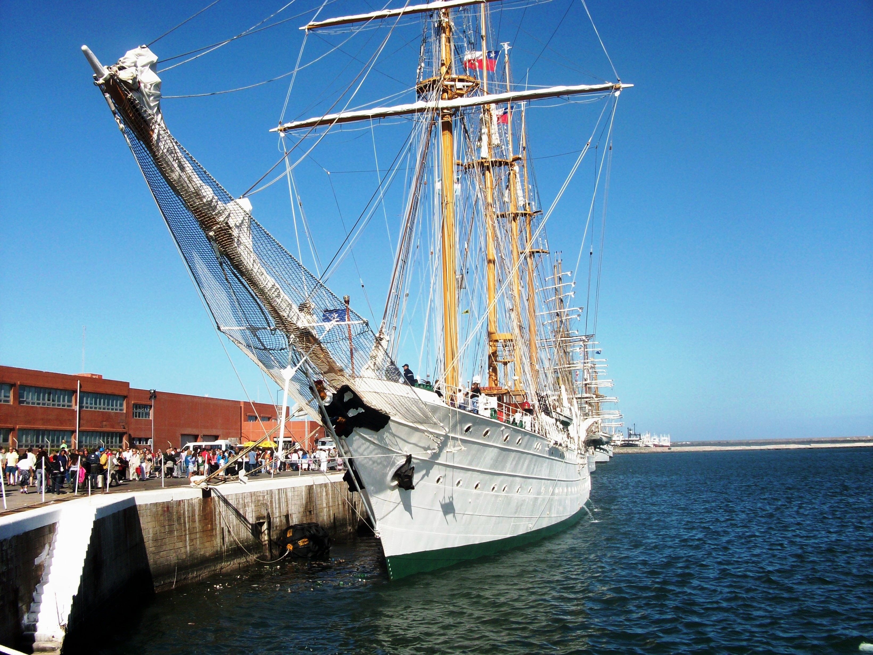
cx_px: 436
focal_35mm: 34
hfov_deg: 54.0
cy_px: 328
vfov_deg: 41.8
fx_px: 857
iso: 64
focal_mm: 5.7
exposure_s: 1/332
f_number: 5.5
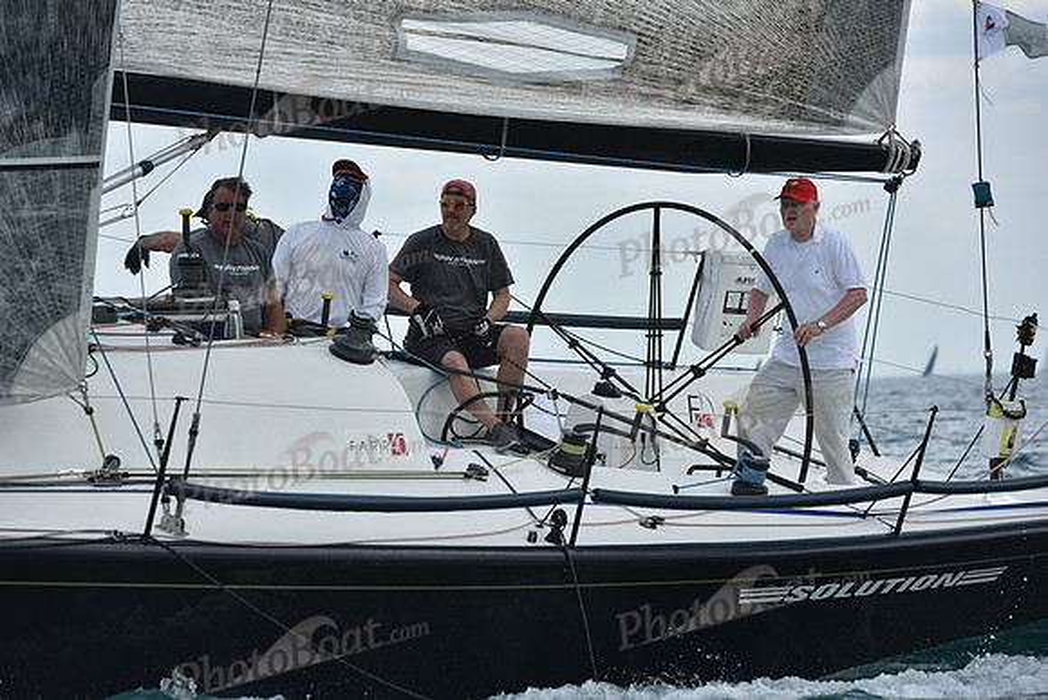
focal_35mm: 175
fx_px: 5095
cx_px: 524
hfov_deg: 11.7
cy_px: 350
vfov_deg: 7.9
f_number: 6.3
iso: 250
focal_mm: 175
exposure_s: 1/1250
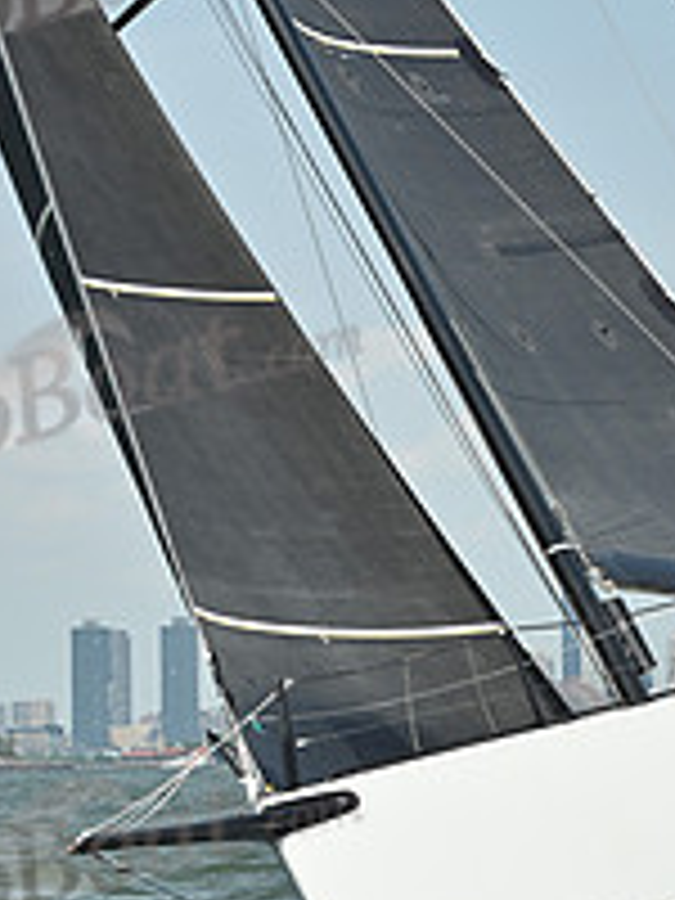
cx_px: 598
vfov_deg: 8.6
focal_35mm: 229
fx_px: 5954
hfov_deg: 6.5
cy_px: 574
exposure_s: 1/1250
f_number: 8
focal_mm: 82
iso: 320
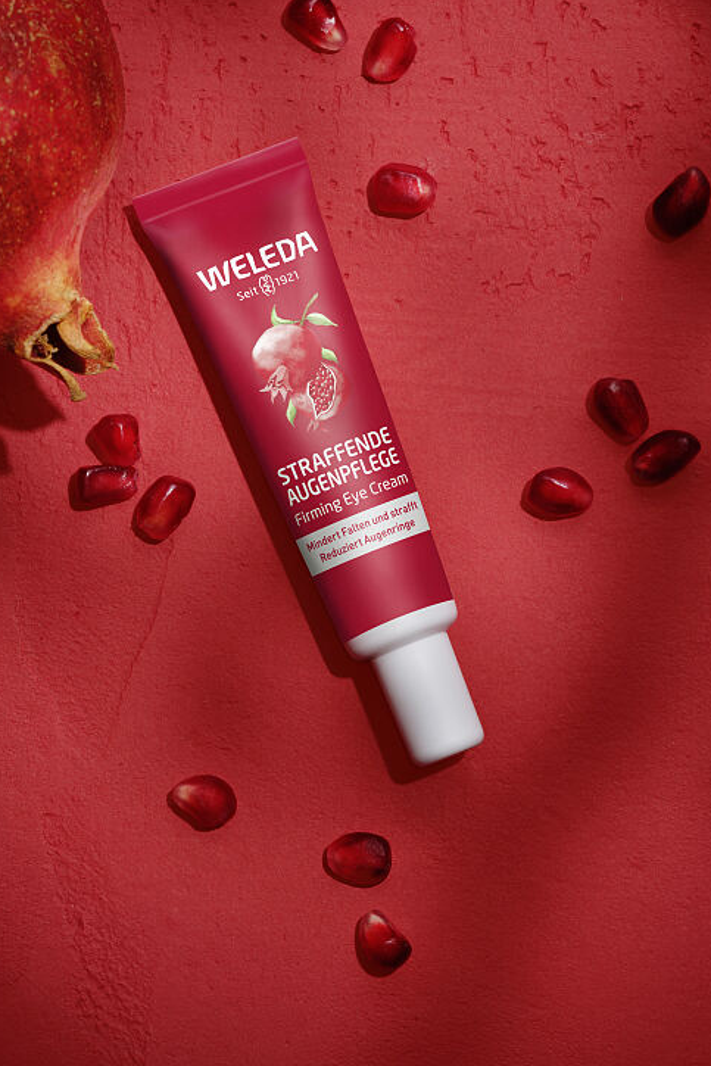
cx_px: 366
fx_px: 4708
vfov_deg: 12.9
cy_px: 437
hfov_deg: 8.6
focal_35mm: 159
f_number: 16
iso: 100
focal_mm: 120
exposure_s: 1/125
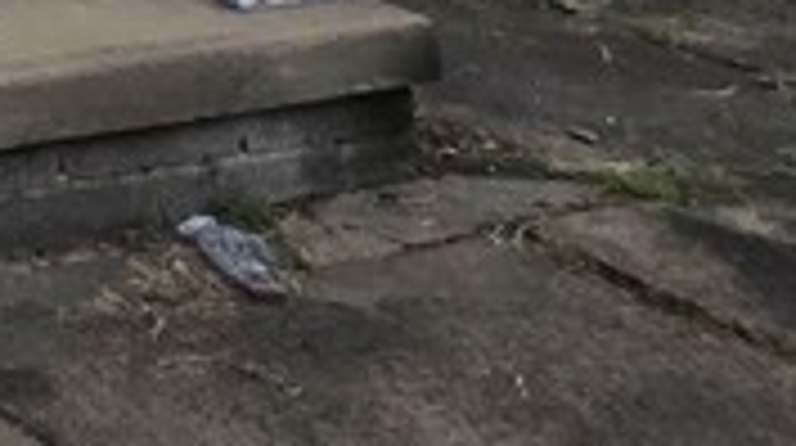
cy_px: -1108
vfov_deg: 9.3
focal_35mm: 82
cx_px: -1246
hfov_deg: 14.0
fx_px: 1728
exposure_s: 1/2000
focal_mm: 2.2
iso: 80
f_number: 2.2
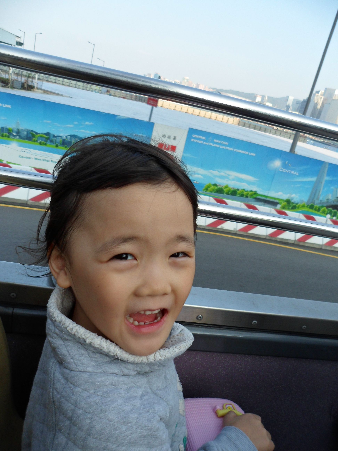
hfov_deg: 53.1
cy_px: 226
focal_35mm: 26
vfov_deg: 67.3
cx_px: 169
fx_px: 338
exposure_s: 1/350
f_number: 3.3
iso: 80
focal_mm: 4.9
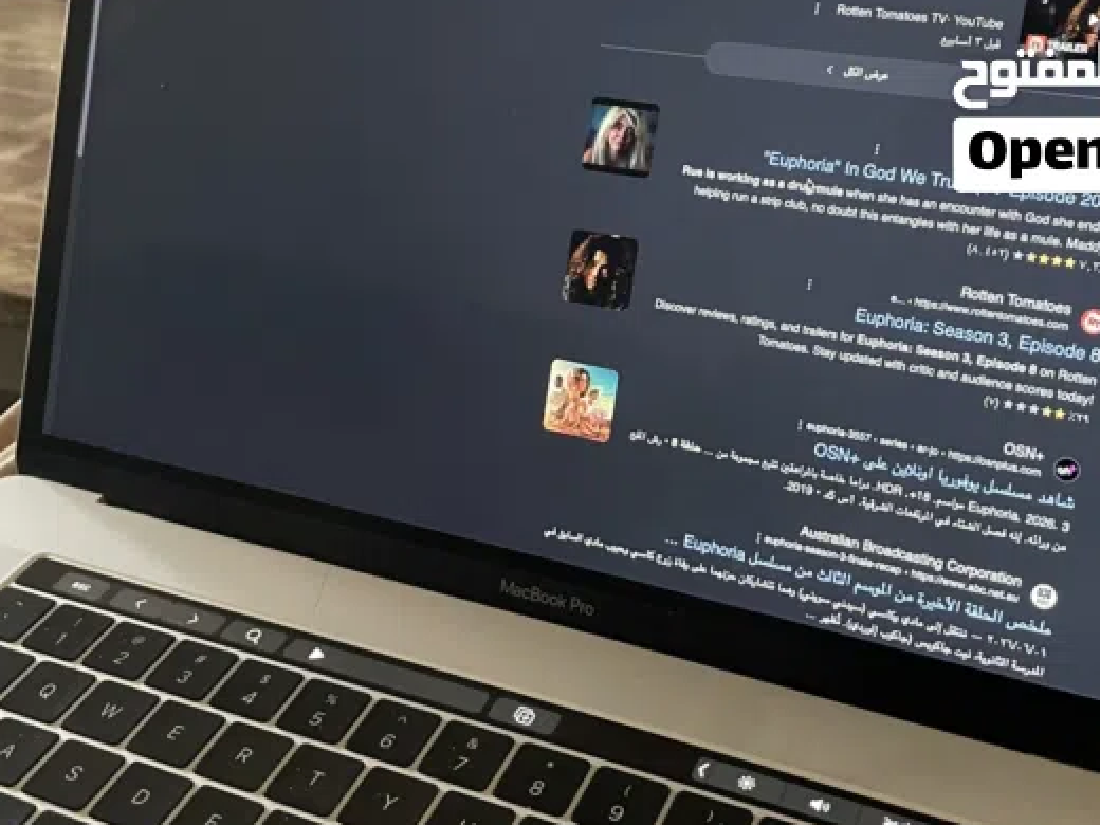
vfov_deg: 43.9
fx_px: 1017
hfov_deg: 56.6
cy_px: 497
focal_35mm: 32
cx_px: 635
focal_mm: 4.2
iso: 640
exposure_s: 1/30
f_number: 1.6
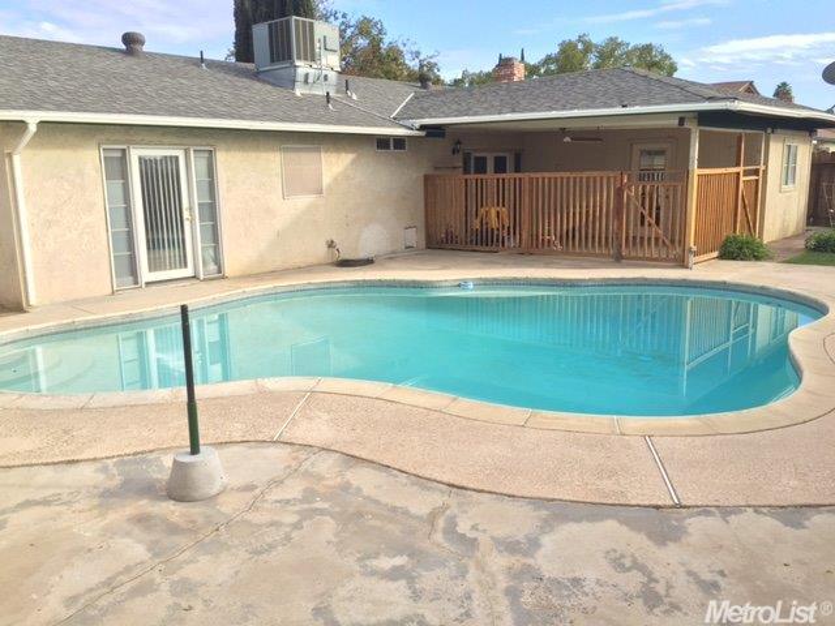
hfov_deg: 61.7
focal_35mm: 29
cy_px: 313
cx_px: 418
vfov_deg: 48.2
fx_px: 700
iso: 32
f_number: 2.2
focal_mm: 4.15
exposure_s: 1/719
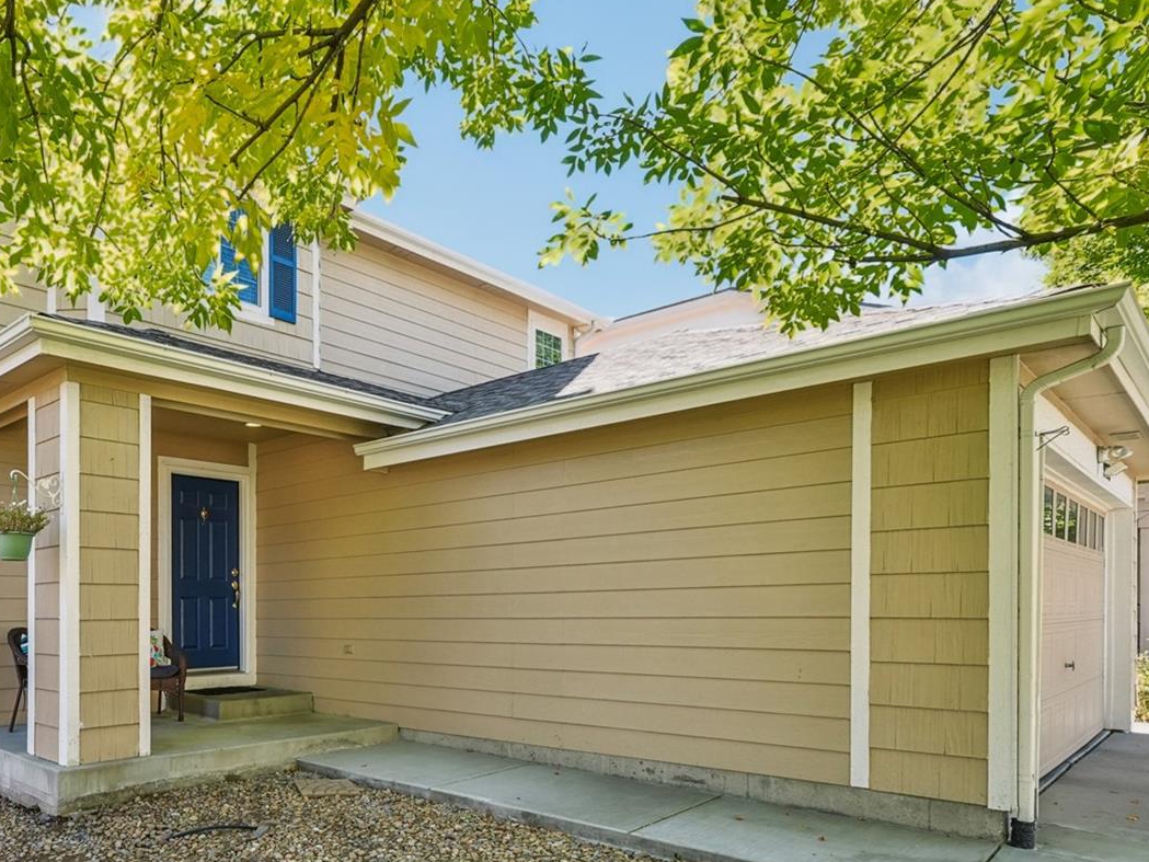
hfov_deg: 71.7
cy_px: 364
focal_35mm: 22
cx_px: 302
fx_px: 730
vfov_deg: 60.8
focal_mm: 10
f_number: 8
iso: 800
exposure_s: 1/60
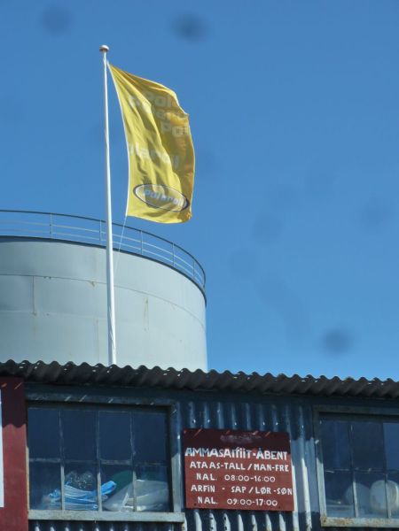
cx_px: 200
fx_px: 1829
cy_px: 266
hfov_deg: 12.5
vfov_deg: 16.6
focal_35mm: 119
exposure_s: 1/500
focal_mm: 19.5
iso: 125
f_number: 5.6
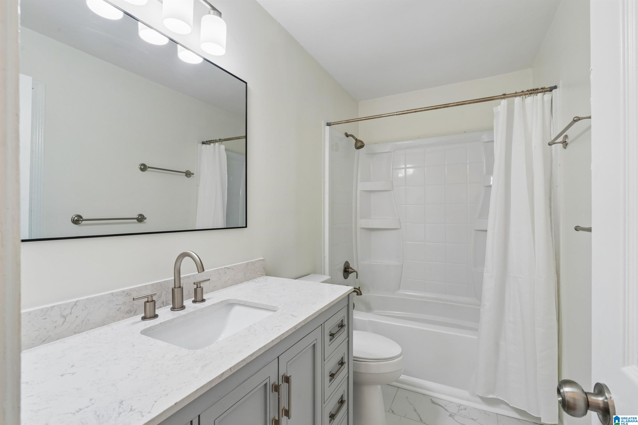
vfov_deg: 73.7
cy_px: 212
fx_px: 284
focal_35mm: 16
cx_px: 319
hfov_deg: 96.7
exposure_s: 1/8
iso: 400
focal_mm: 16
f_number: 13
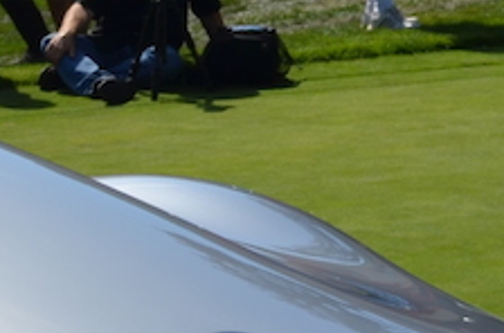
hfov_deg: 8.8
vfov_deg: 6.1
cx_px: -477
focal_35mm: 223
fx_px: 3113
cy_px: 457
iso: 100
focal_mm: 26
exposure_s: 1/320
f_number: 9
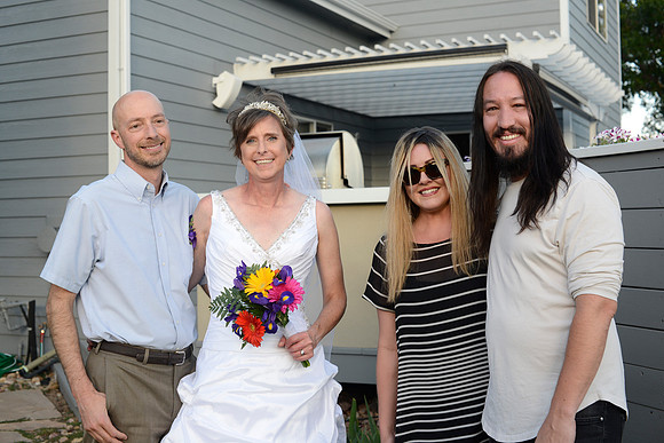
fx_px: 922
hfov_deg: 39.6
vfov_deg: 27.0
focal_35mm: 50
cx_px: 332
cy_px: 222
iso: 400
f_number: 5.6
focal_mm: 50
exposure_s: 1/250
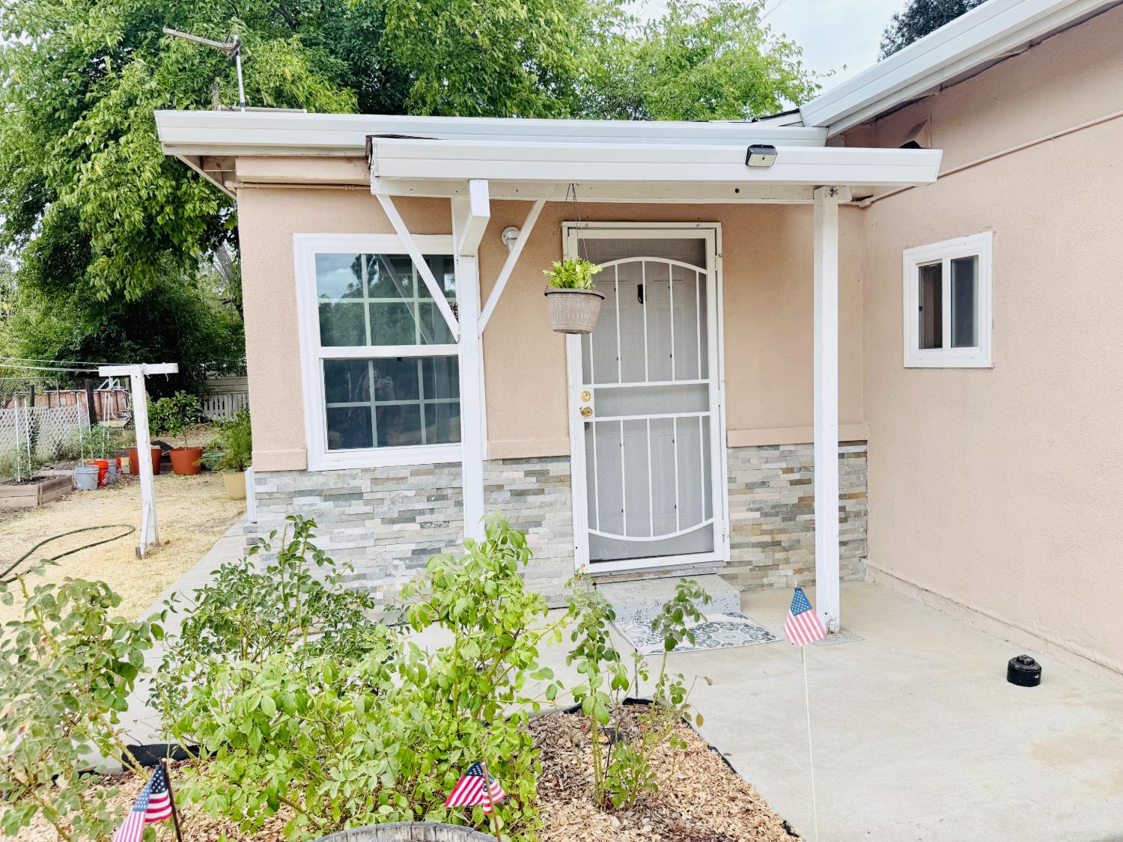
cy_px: 421
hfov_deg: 71.6
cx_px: 562
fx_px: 779
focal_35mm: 24
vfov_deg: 56.8
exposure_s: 1/1949
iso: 80
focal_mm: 6.76
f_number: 1.78
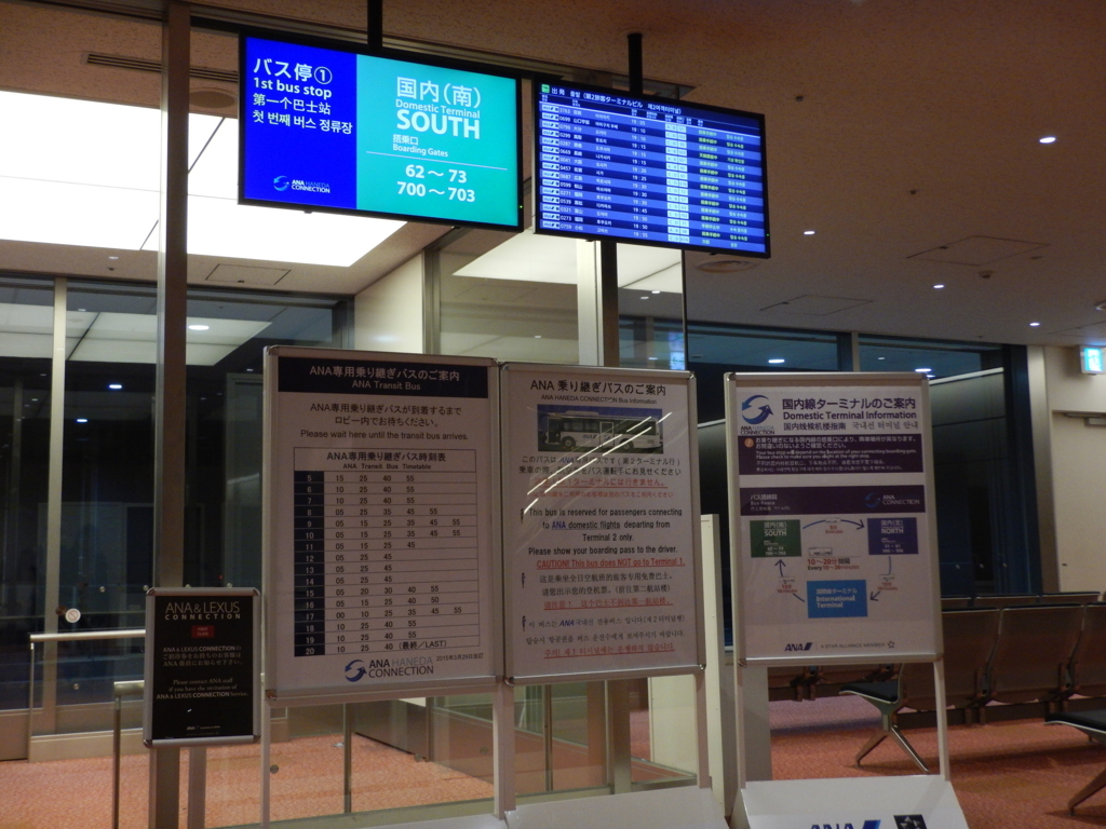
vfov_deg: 36.0
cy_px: 414
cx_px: 553
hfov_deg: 46.8
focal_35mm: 40
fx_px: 1278
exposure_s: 1/30
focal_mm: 7.2
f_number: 4.2
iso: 250
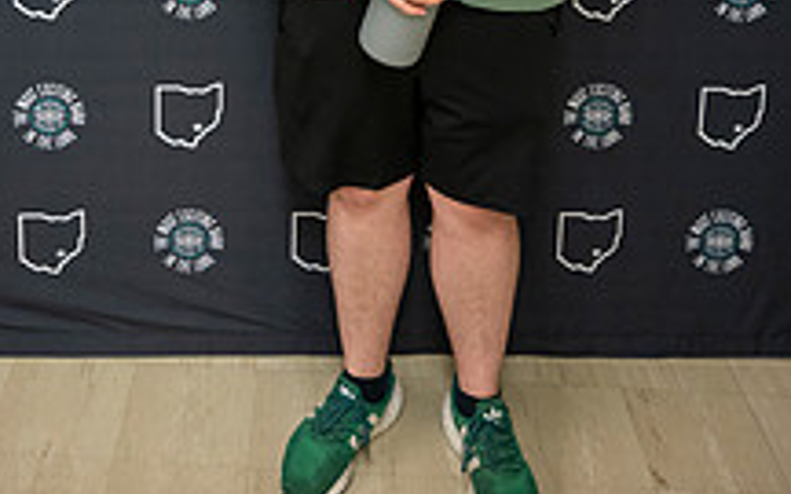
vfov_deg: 20.8
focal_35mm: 51
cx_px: 308
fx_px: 1099
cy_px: -282
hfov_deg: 39.4
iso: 1250
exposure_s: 1/60
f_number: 4
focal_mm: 24
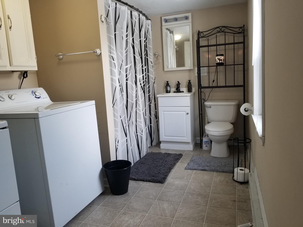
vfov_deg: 53.1
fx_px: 228
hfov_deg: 67.3
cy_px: 114
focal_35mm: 26
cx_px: 152
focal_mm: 4.25
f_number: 1.7
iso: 64
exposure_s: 1/60
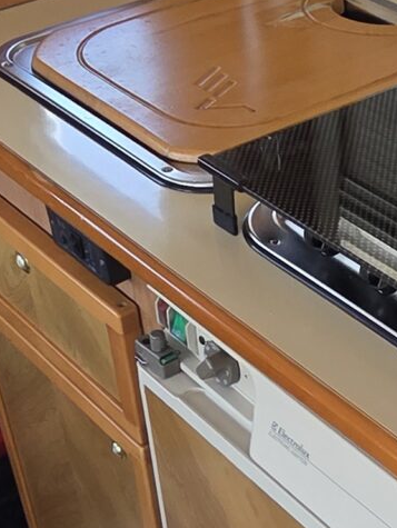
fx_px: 1069
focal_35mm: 70
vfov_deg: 26.9
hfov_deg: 20.7
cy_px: 466
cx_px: 330
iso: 64
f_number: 2.2
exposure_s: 1/100
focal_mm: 2.2
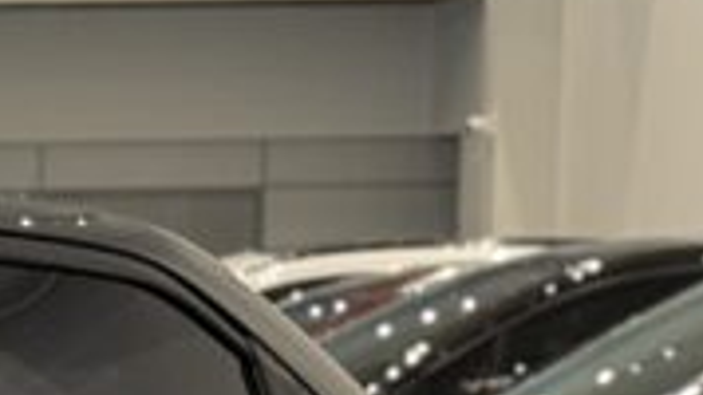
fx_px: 5609
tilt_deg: -4.6
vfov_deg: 4.0
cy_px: 826
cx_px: -1082
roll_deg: +0.6
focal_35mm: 301
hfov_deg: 6.7
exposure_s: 1/60
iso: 200
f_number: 1.78
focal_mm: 6.76
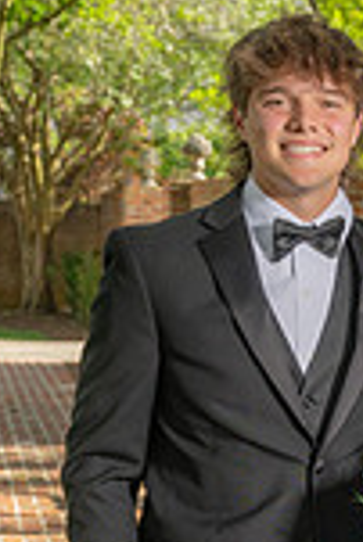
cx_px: 399
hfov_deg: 11.7
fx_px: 1750
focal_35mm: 116
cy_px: 571
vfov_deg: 17.1
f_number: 5.6
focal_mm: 39
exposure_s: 1/160
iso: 100
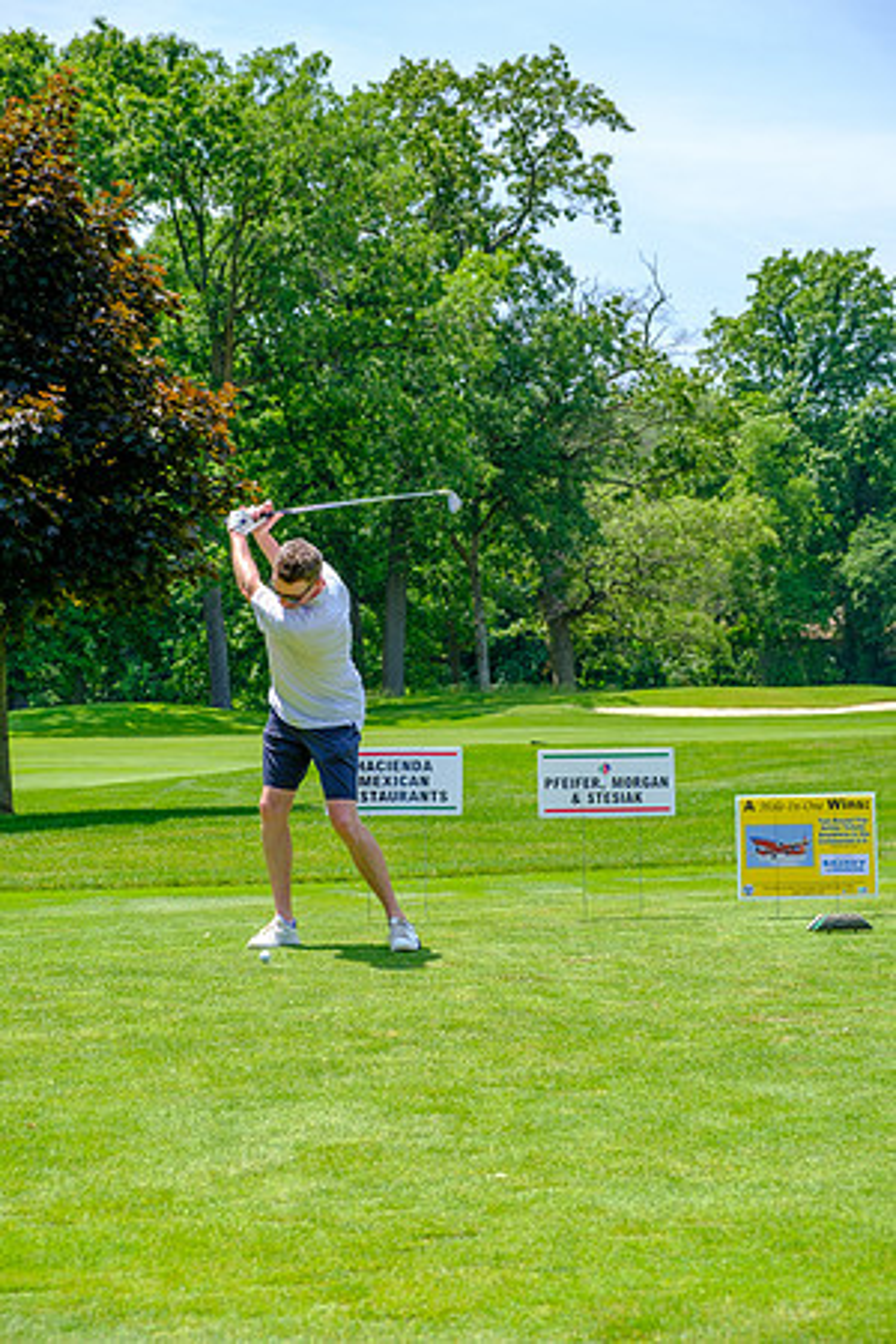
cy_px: 672
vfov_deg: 29.2
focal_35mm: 69
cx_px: 448
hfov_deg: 19.7
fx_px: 2576
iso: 200
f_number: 5
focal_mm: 46.3
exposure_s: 1/500
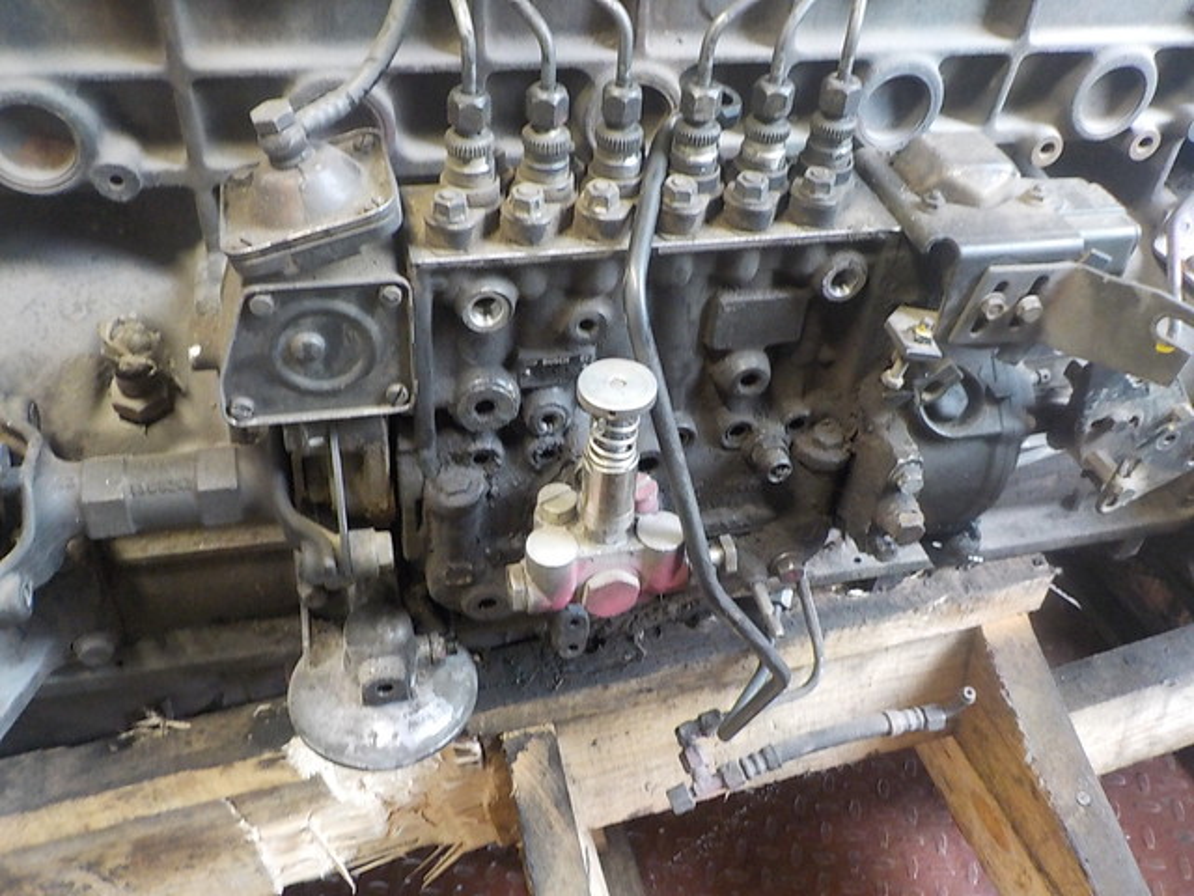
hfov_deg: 60.0
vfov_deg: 46.8
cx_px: 597
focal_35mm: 30
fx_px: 1035
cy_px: 448
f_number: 3.3
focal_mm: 4.1
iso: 400
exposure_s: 1/25
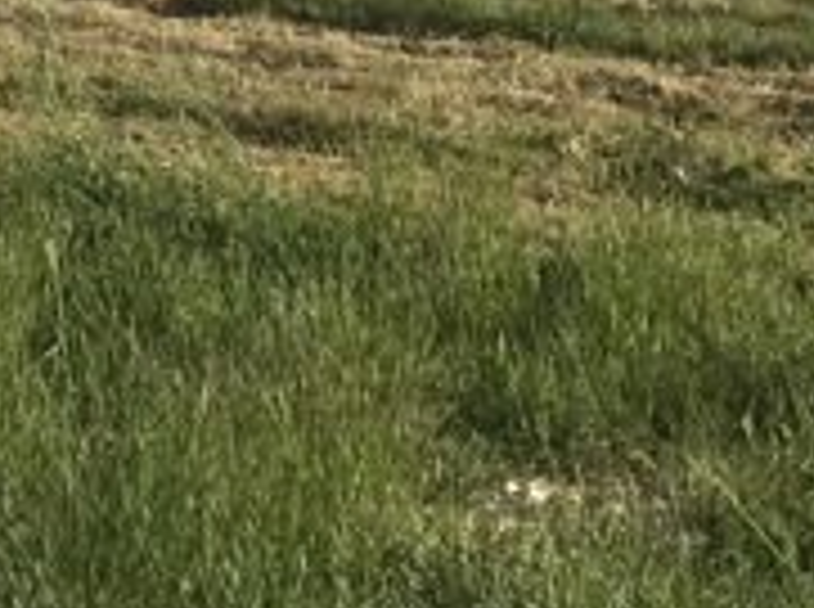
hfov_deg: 15.5
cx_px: -63
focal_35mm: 124
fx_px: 2910
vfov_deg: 11.3
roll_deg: +2.0
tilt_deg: +1.3
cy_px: -387
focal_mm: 3.99
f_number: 1.8
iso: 20
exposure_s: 1/2519
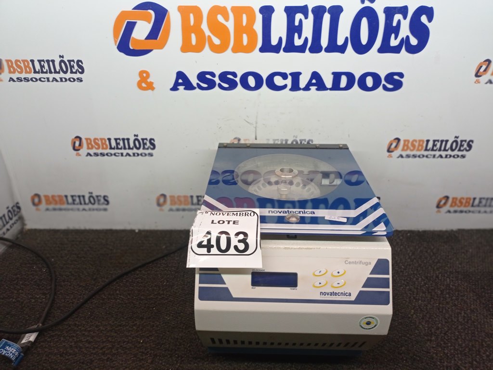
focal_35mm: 28
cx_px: 246
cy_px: 185
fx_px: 399
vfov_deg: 49.7
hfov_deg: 63.4
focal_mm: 4.7
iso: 138
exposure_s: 1/60
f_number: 1.79
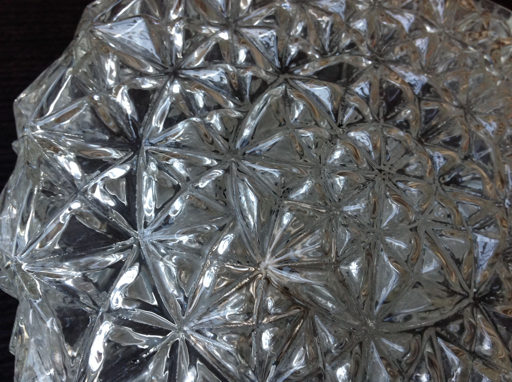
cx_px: 256
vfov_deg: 40.6
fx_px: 517
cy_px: 191
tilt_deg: -68.1
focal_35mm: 35
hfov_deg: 52.7
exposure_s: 1/17
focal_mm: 4.28
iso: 100
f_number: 2.4
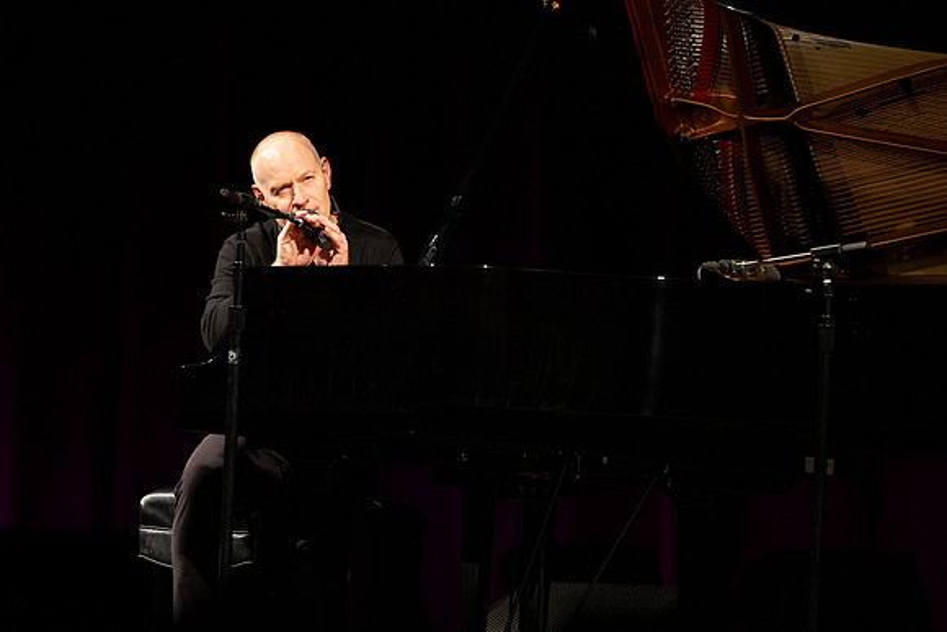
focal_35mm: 261
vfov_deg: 5.3
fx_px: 6869
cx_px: 330
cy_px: 281
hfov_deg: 7.9
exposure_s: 1/320
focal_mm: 200
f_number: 2.8
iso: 1600
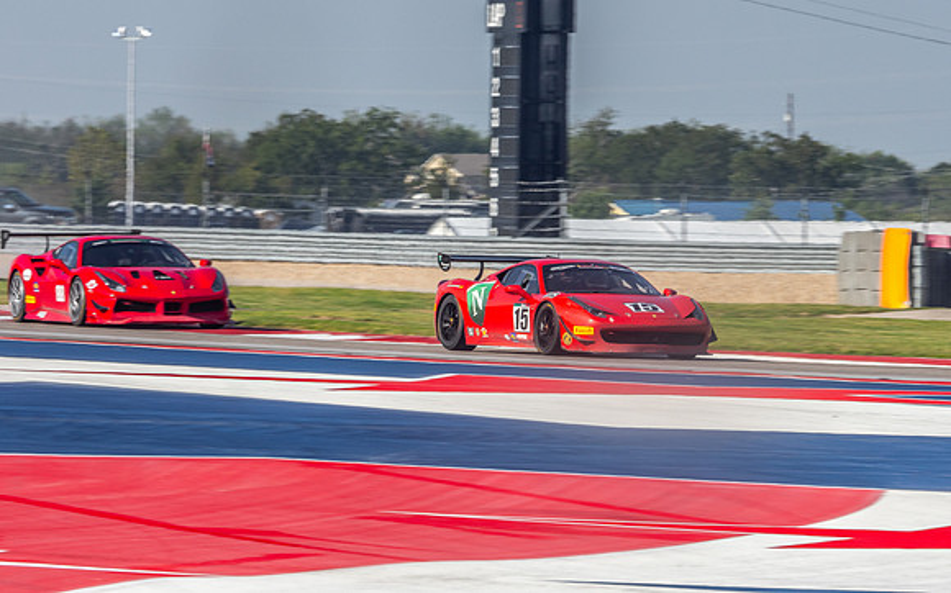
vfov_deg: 2.1
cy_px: 237
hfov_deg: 3.3
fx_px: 16505
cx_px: 476
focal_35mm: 637
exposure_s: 1/250
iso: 200
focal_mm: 300
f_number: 14
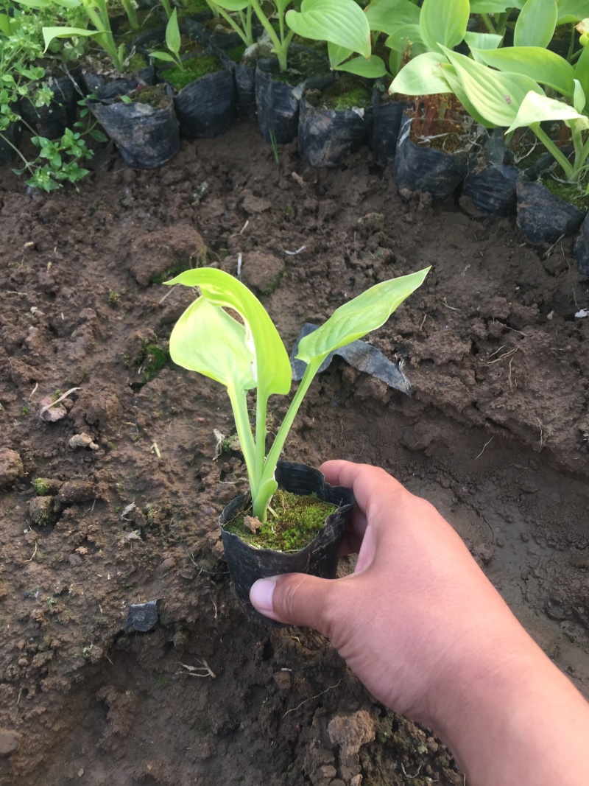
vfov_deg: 61.7
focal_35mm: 29
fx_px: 658
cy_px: 393
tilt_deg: -57.3
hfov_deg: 48.2
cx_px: 294
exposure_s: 1/100
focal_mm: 4.15
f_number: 2.2
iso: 50
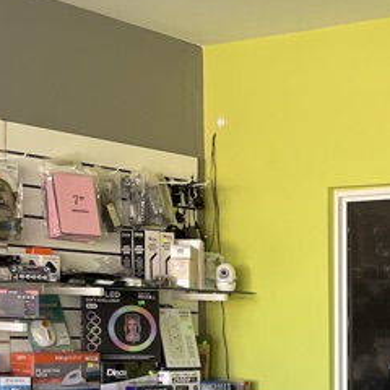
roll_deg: +0.0
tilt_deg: -4.0
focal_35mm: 86
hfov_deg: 18.5
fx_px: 1096
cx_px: 533
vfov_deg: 19.4
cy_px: 423
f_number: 1.6
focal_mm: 4.2
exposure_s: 1/115
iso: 125
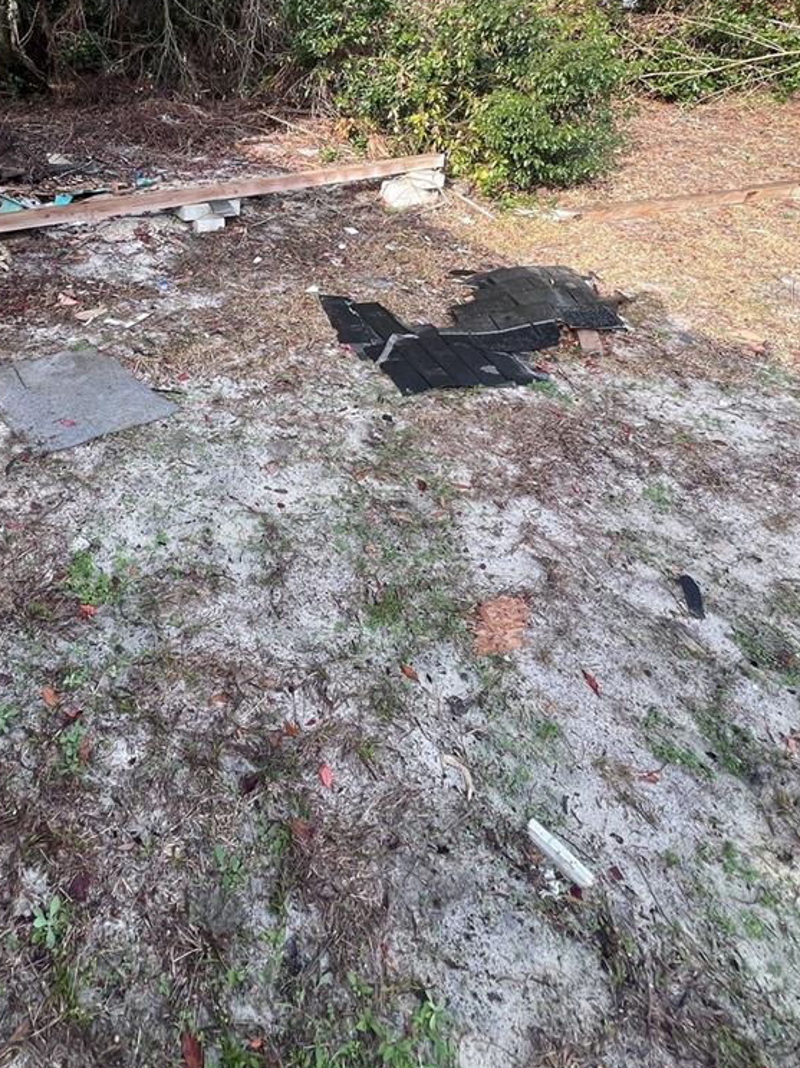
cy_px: 293
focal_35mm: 21
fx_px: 647
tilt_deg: -19.9
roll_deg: +3.0
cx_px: 215
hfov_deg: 60.5
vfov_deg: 74.5
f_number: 1.8
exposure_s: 1/244
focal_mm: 1.57
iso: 32
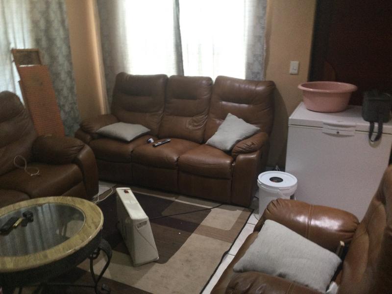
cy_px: 147
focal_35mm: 31
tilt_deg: -19.3
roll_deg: +1.2
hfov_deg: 58.4
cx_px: 196
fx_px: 351
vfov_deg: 45.4
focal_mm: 3.3
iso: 100
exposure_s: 1/33
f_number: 2.4
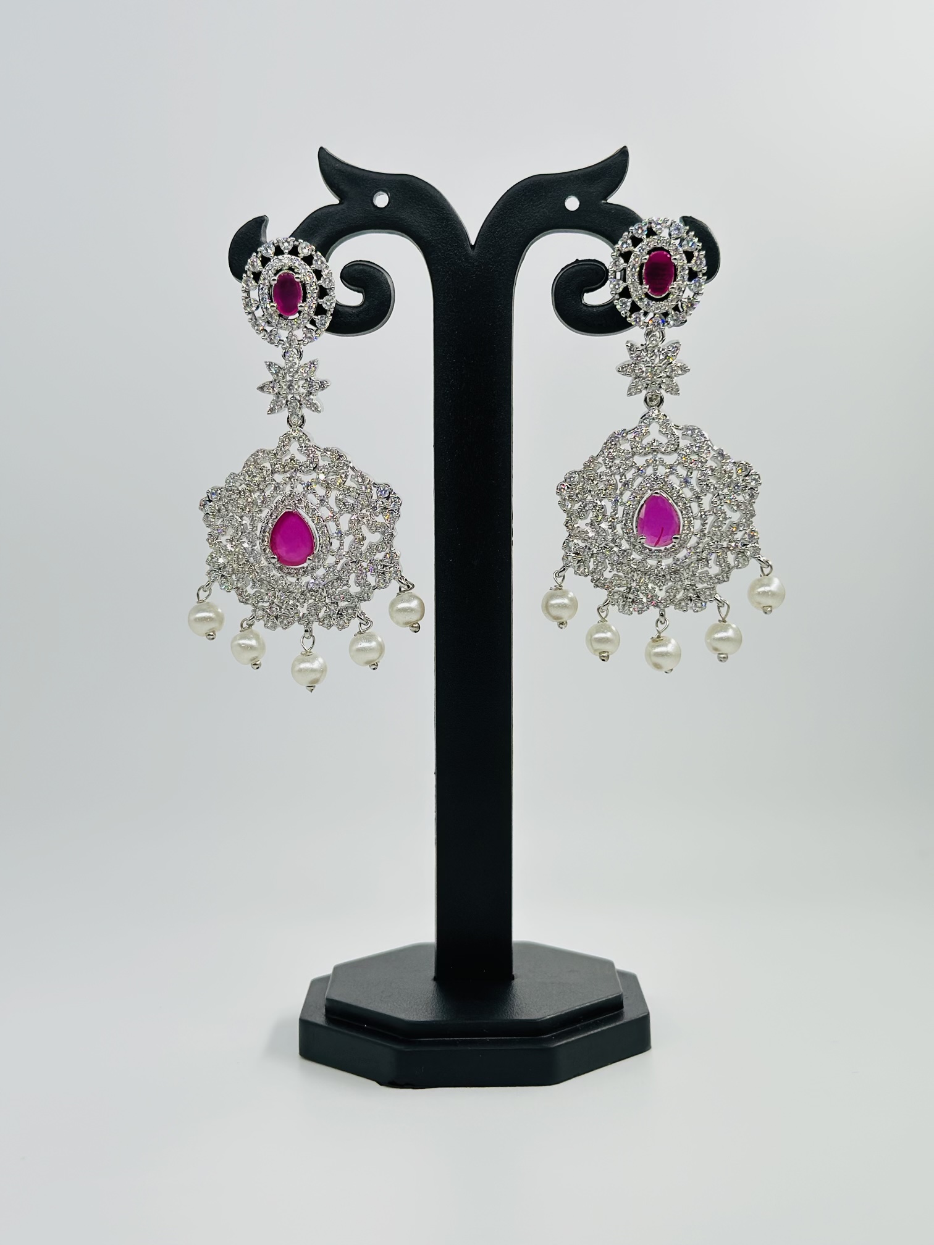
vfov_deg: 39.7
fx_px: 1727
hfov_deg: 30.3
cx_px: 467
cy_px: 622
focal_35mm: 48
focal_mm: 6.86
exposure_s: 1/1433
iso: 80
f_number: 1.78
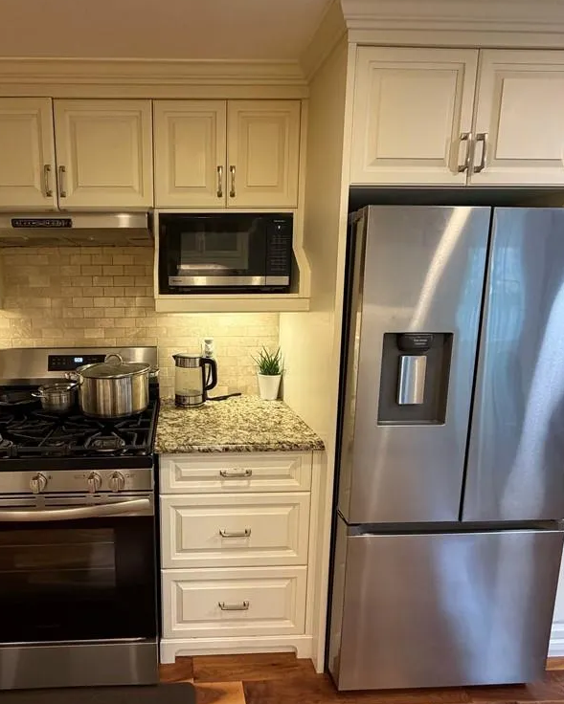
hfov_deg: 69.0
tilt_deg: -7.8
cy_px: 349
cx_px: 191
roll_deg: +0.3
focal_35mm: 19
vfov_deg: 83.3
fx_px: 396
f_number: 2.2
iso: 320
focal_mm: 2.22
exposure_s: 1/60
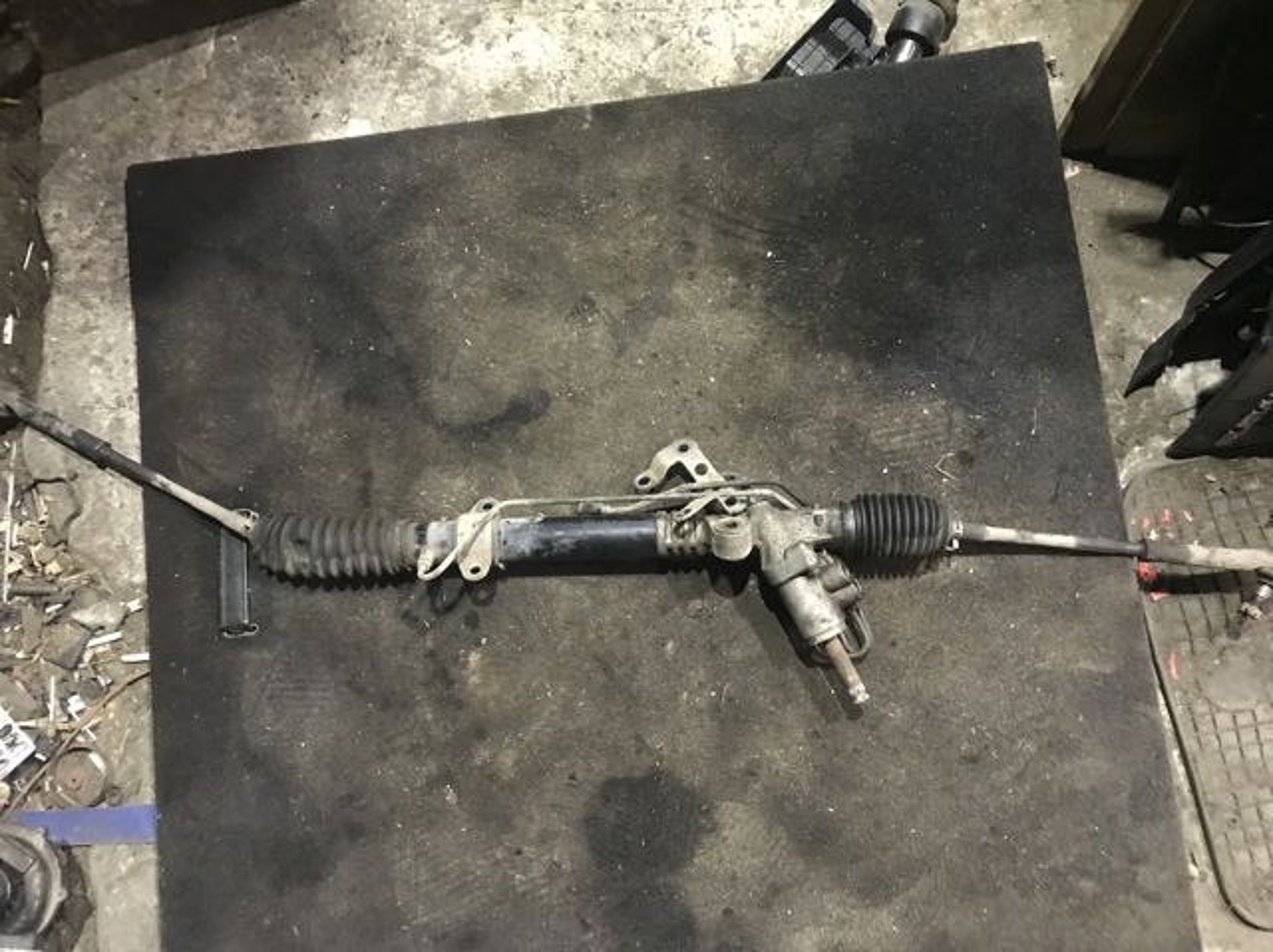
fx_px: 1029
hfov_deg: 63.5
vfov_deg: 49.7
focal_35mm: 28
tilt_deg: -83.8
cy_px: 476
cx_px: 636
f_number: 1.8
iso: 100
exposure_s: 1/5
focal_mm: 3.99
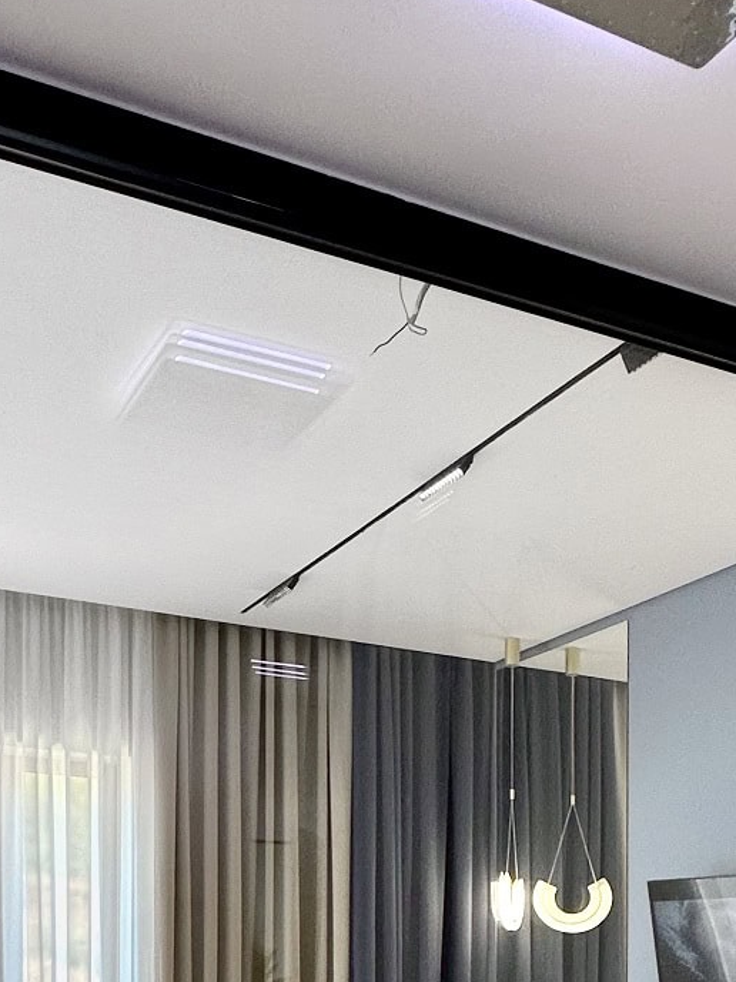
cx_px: 377
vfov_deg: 32.2
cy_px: 1327
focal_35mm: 41
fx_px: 1162
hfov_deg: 35.1
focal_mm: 2.2
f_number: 2.2
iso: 125
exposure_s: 1/120
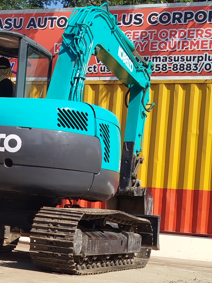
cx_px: 40
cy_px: 218
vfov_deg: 23.3
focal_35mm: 83
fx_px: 678
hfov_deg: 17.6
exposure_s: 1/931
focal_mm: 5.31
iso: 50
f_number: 1.7
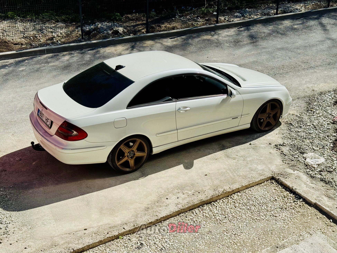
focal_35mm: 48
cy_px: 126
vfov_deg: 30.3
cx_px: 168
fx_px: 467
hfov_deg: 39.7
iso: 80
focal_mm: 6.76
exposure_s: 1/7937
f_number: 1.78
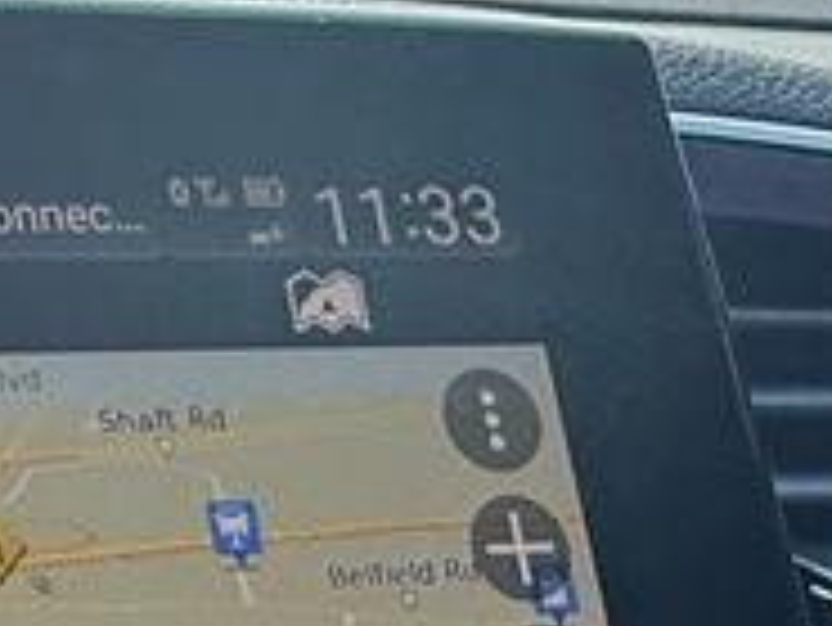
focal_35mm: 97
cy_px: 734
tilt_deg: -22.8
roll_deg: -1.7
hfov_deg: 17.8
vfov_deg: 14.8
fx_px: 2333
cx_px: -472
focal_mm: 2.22
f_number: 2.2
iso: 64
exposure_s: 1/177
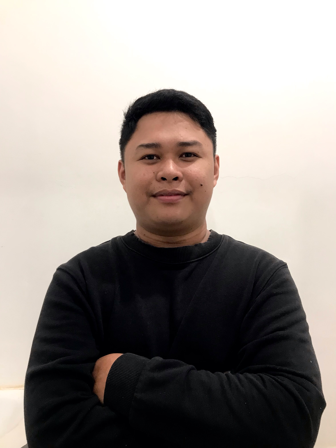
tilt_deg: -1.9
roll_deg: -1.5
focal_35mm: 28
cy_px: 224
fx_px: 362
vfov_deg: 63.4
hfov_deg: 49.7
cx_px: 168
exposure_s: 1/17
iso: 40
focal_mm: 3.99
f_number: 1.8
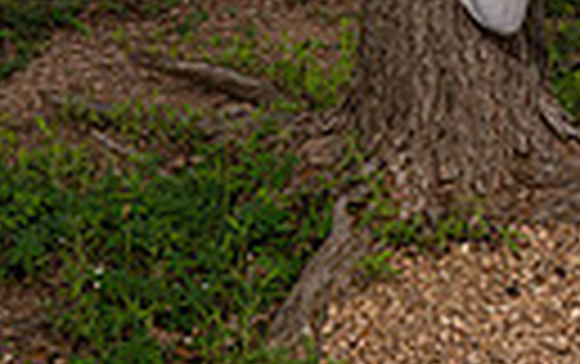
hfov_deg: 13.1
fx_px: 2469
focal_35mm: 156
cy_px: -575
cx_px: 656
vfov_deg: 7.7
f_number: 8
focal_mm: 44
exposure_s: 1/250
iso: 100
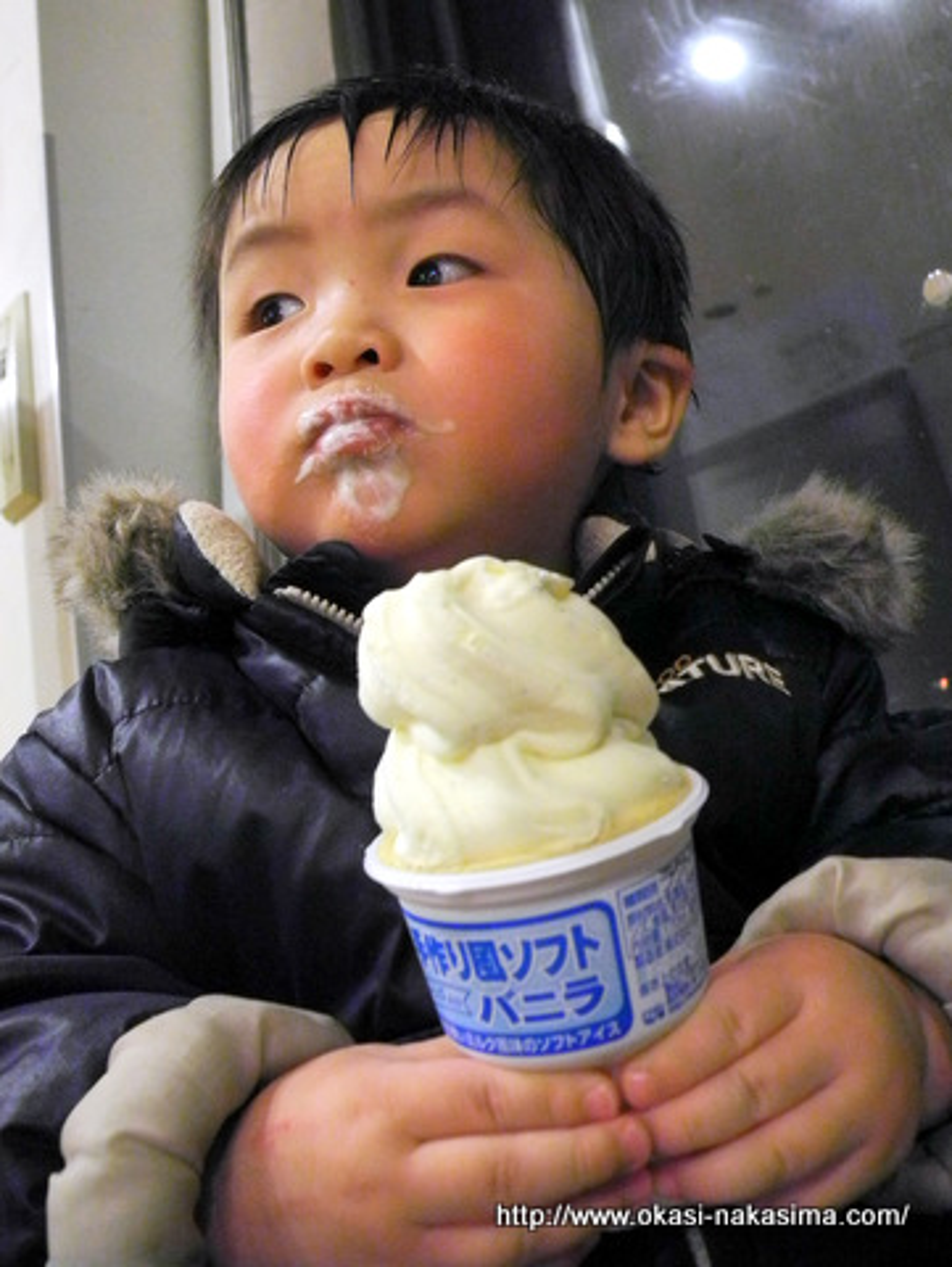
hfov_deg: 49.8
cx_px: 476
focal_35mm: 28
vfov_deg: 63.4
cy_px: 634
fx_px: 1025
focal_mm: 6
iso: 800
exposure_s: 1/19
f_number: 2.8
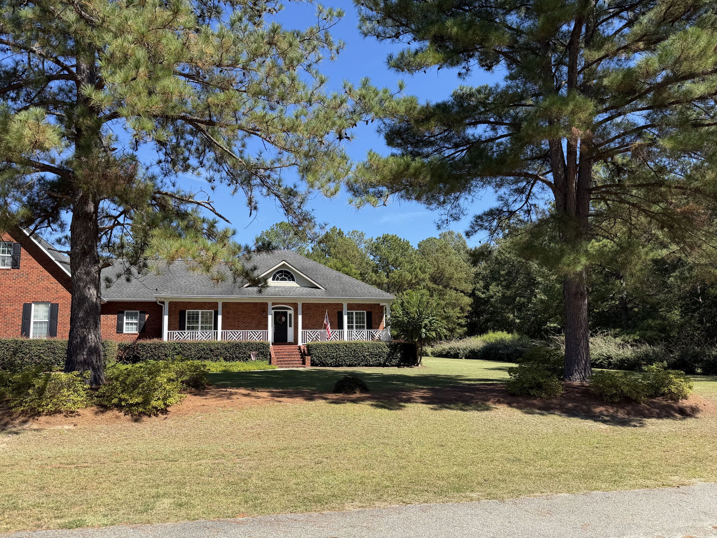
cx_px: 350
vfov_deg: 53.1
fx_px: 539
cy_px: 277
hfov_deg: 67.3
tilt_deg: +7.6
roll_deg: +0.5
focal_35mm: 26
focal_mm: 6.76
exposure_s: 1/2445
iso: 80
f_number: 1.78
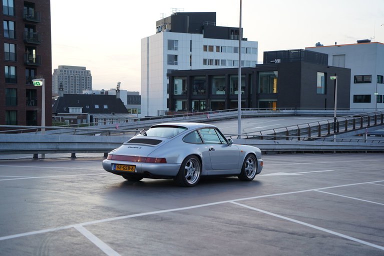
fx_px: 534
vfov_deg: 27.0
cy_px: 128
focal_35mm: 50
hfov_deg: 39.6
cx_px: 192
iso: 200
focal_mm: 50
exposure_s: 1/50
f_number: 3.5
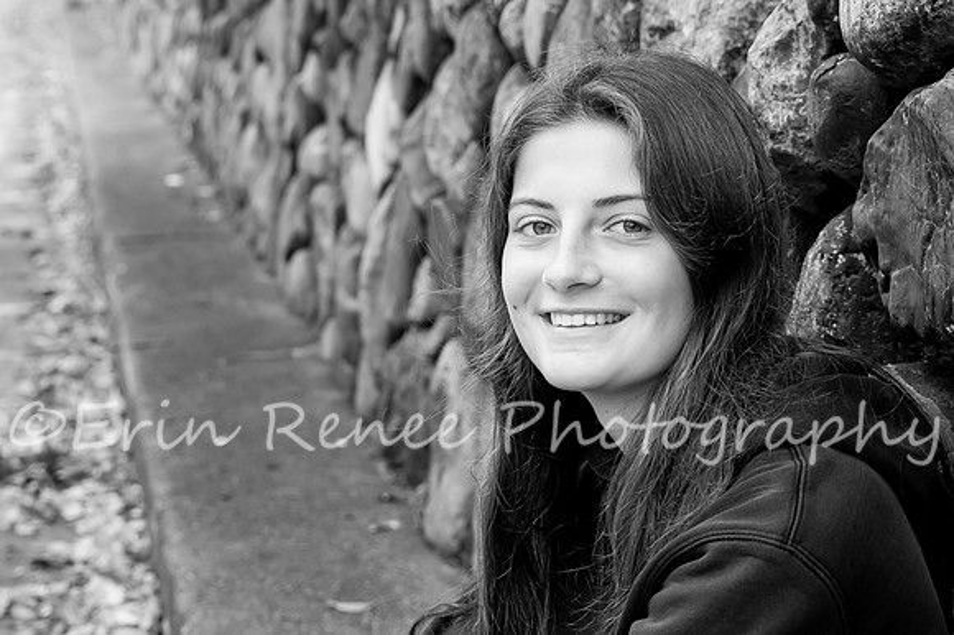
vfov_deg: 13.0
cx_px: 399
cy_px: 284
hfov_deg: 19.4
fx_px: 2795
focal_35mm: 106
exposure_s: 1/160
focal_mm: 70
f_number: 7.1
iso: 400
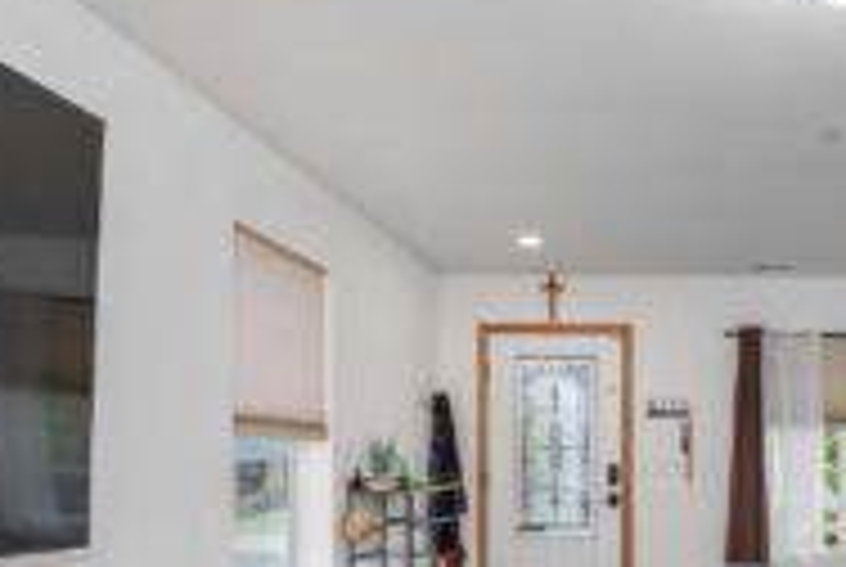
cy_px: 461
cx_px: 724
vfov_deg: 37.5
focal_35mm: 34
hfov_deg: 50.8
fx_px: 800
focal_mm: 16
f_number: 7.1
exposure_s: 1/5
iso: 1000
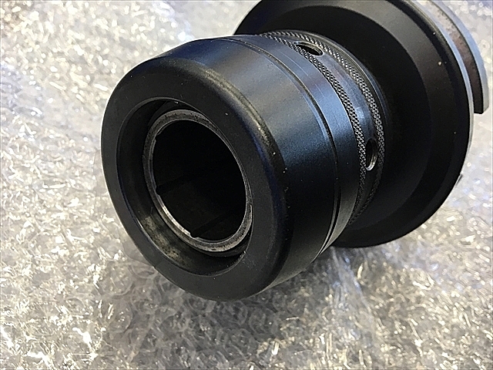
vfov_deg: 48.2
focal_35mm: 29
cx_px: 246
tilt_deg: -49.9
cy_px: 185
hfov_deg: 61.7
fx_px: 413
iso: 80
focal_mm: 4.15
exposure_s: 1/30
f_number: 2.2
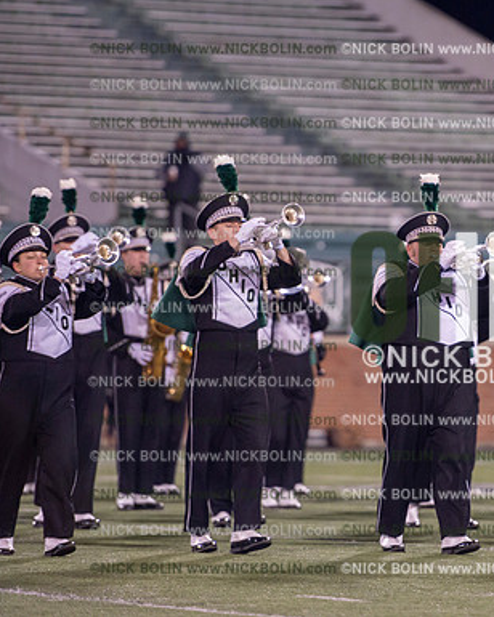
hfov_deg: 5.5
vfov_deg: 6.8
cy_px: 308
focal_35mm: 283
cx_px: 464
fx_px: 5172
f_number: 2.8
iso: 2500
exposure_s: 1/1250
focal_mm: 200
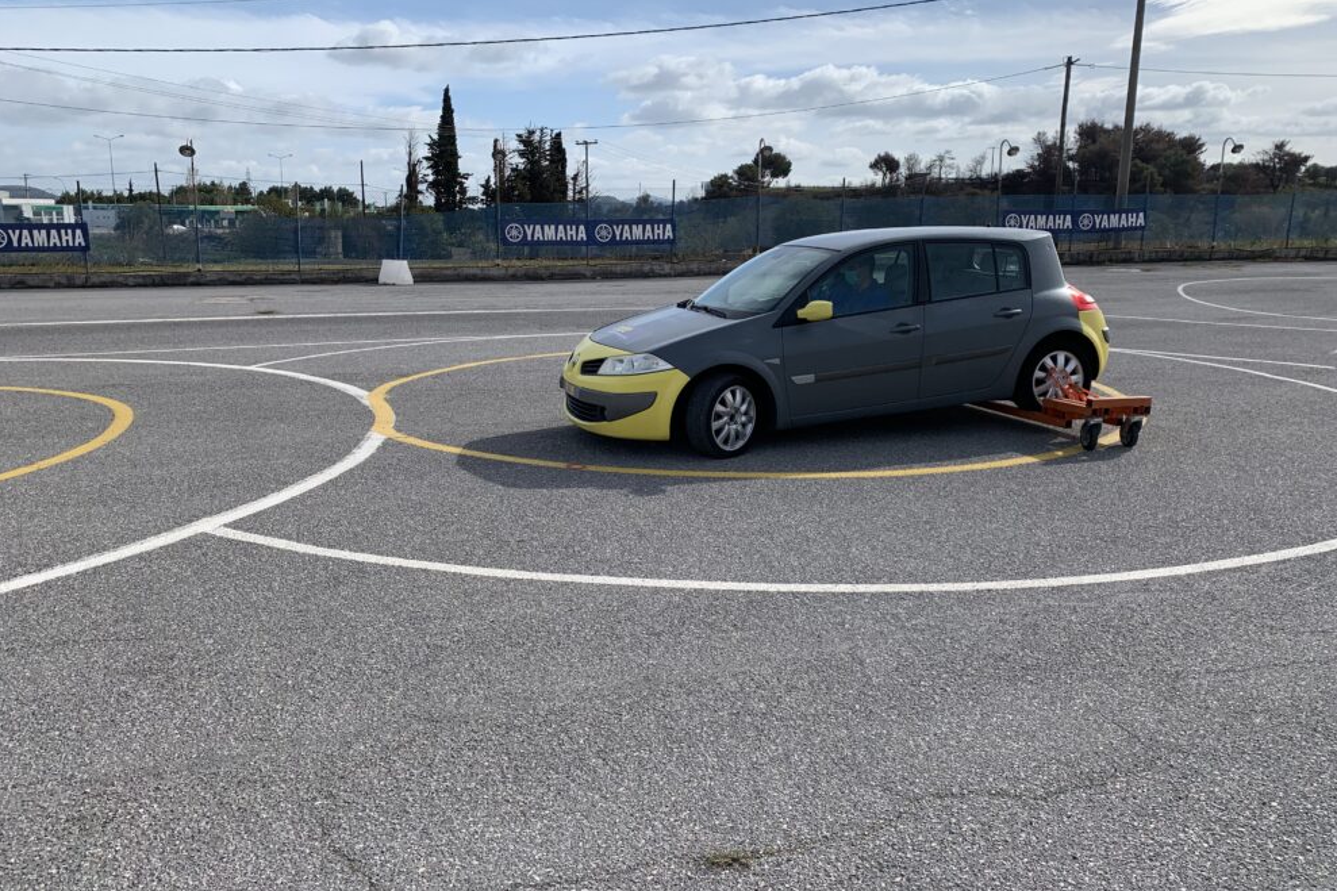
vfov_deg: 46.4
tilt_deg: -11.6
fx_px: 1040
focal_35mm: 28
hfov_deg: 65.5
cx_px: 666
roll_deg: -2.4
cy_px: 430
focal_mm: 4.25
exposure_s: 1/2915
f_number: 1.8
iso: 25
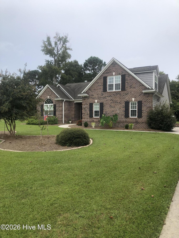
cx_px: 90
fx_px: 193
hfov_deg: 49.7
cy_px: 119
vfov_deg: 63.4
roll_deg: -0.2
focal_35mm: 28
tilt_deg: +0.3
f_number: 1.8
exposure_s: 1/694
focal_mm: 3.99
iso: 20
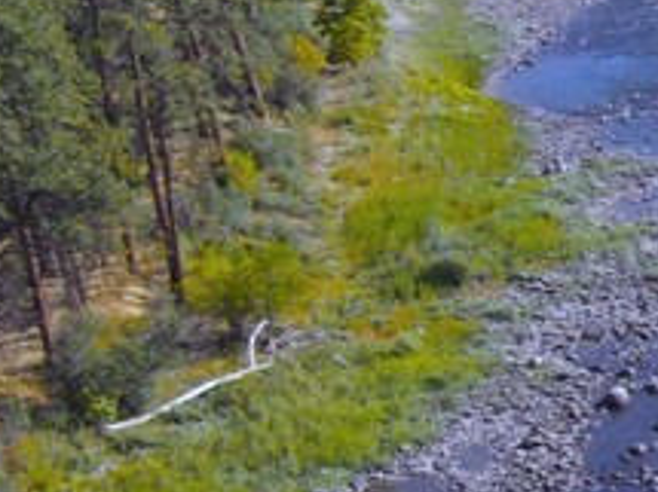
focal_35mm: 179
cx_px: 2427
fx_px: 3401
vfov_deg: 8.2
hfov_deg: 8.0
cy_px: 520
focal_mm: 4.5
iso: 100
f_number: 2.8
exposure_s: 1/25
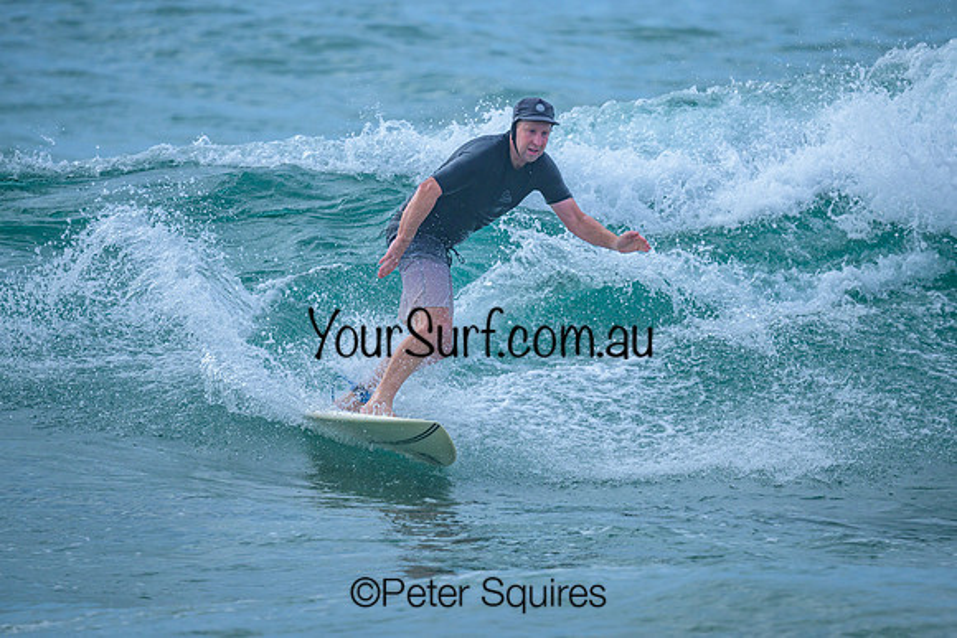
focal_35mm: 958
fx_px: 25471
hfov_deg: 2.2
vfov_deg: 1.4
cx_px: 504
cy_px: 256
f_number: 6.3
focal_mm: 800
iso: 400
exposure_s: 1/3200
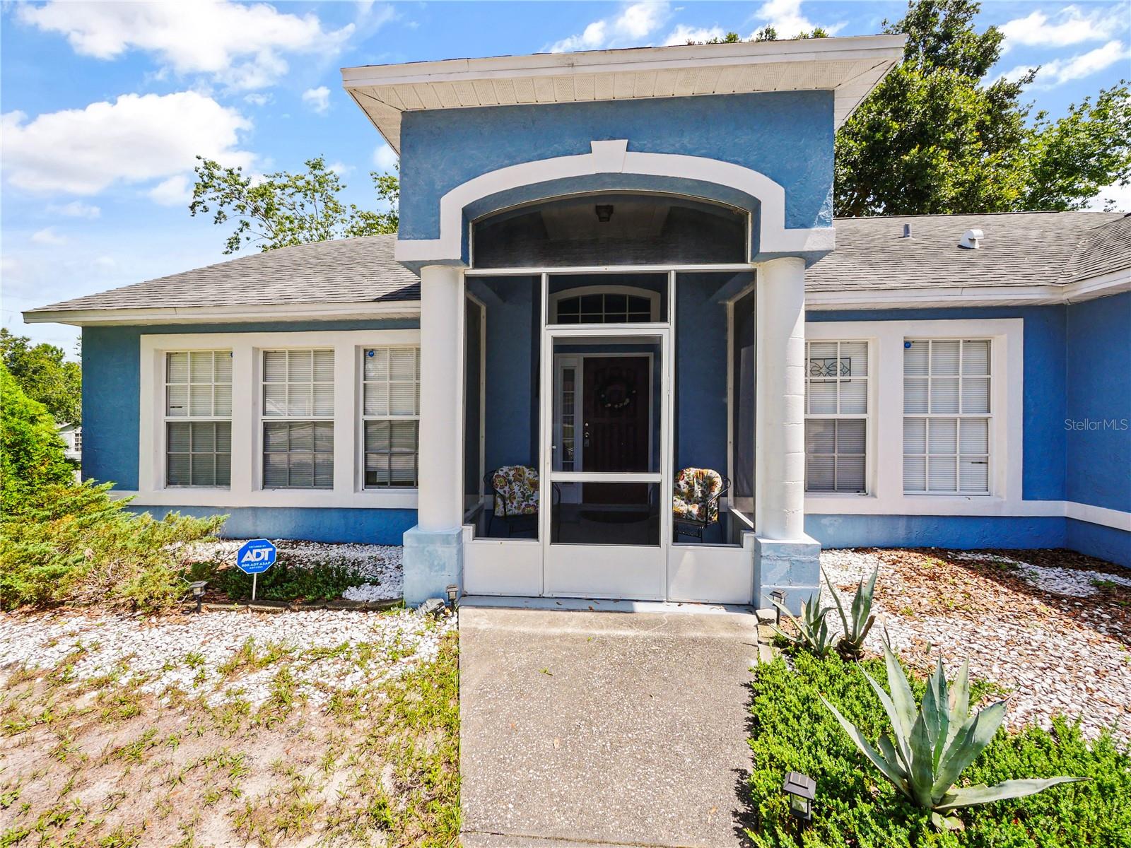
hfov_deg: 102.1
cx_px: 566
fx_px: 457
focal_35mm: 14
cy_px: 424
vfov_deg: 85.7
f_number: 6.3
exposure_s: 1/320
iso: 200
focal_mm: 7
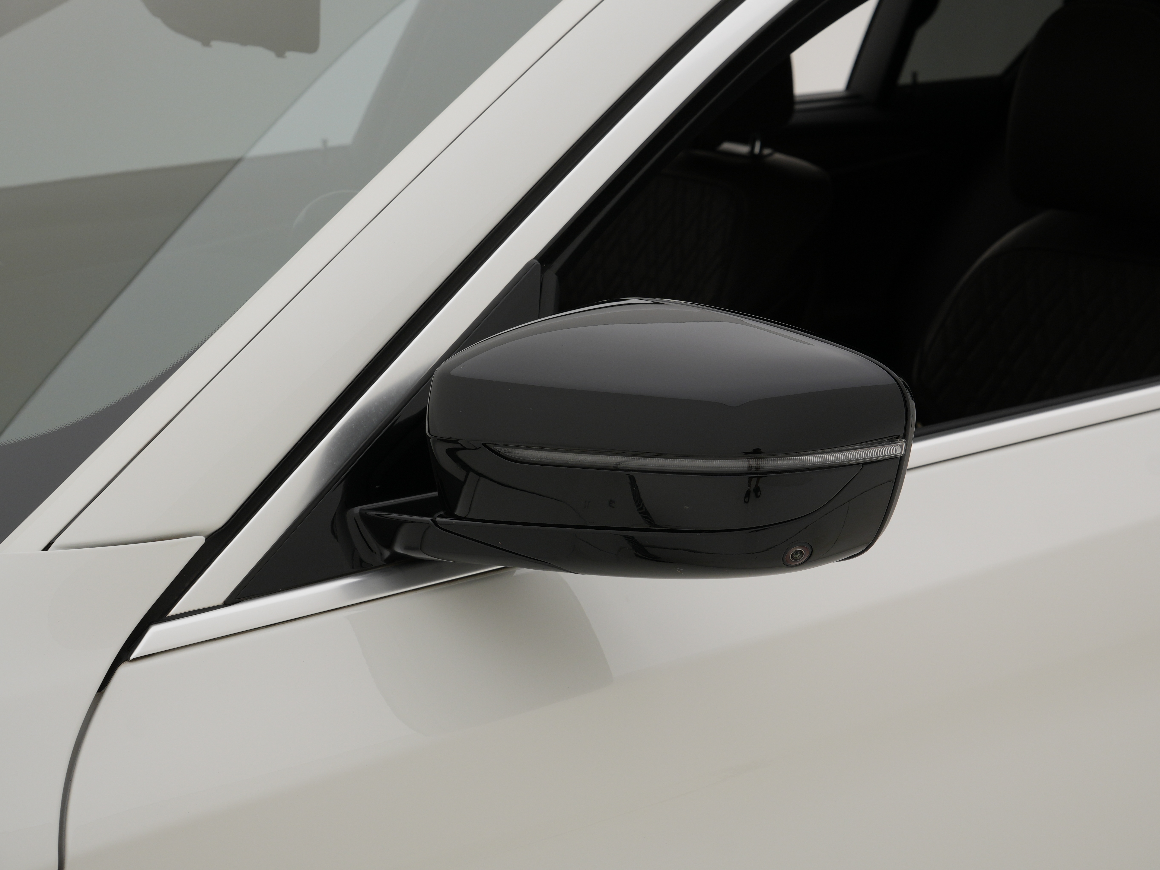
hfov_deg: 27.8
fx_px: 2340
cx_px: 650
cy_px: 438
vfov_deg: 21.1
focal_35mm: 70
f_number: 8
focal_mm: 42.5
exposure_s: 1/50
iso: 160
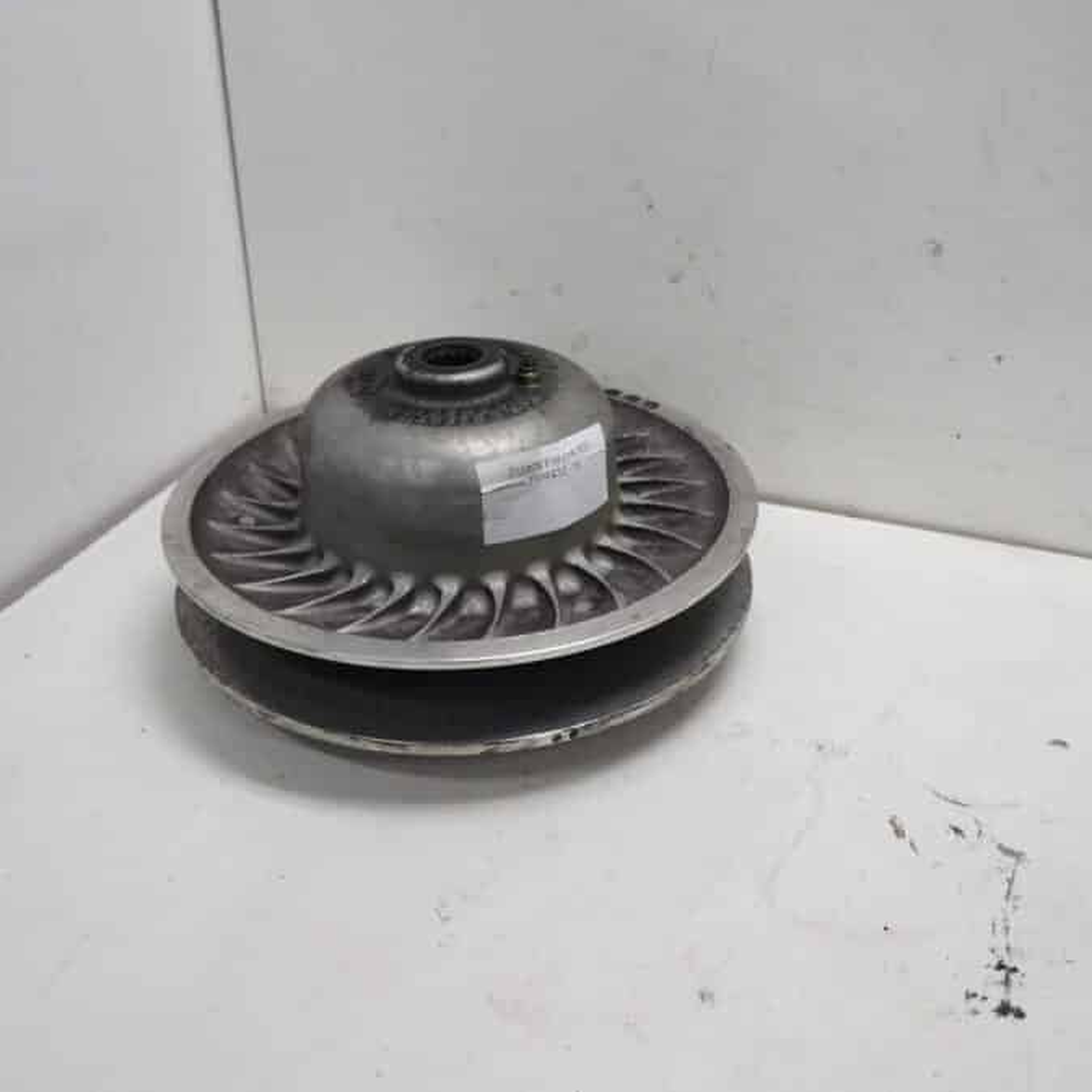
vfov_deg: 47.2
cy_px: 539
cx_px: 519
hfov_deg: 47.2
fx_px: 1249
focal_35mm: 35
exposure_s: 1/60
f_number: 5.6
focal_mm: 18
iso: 320
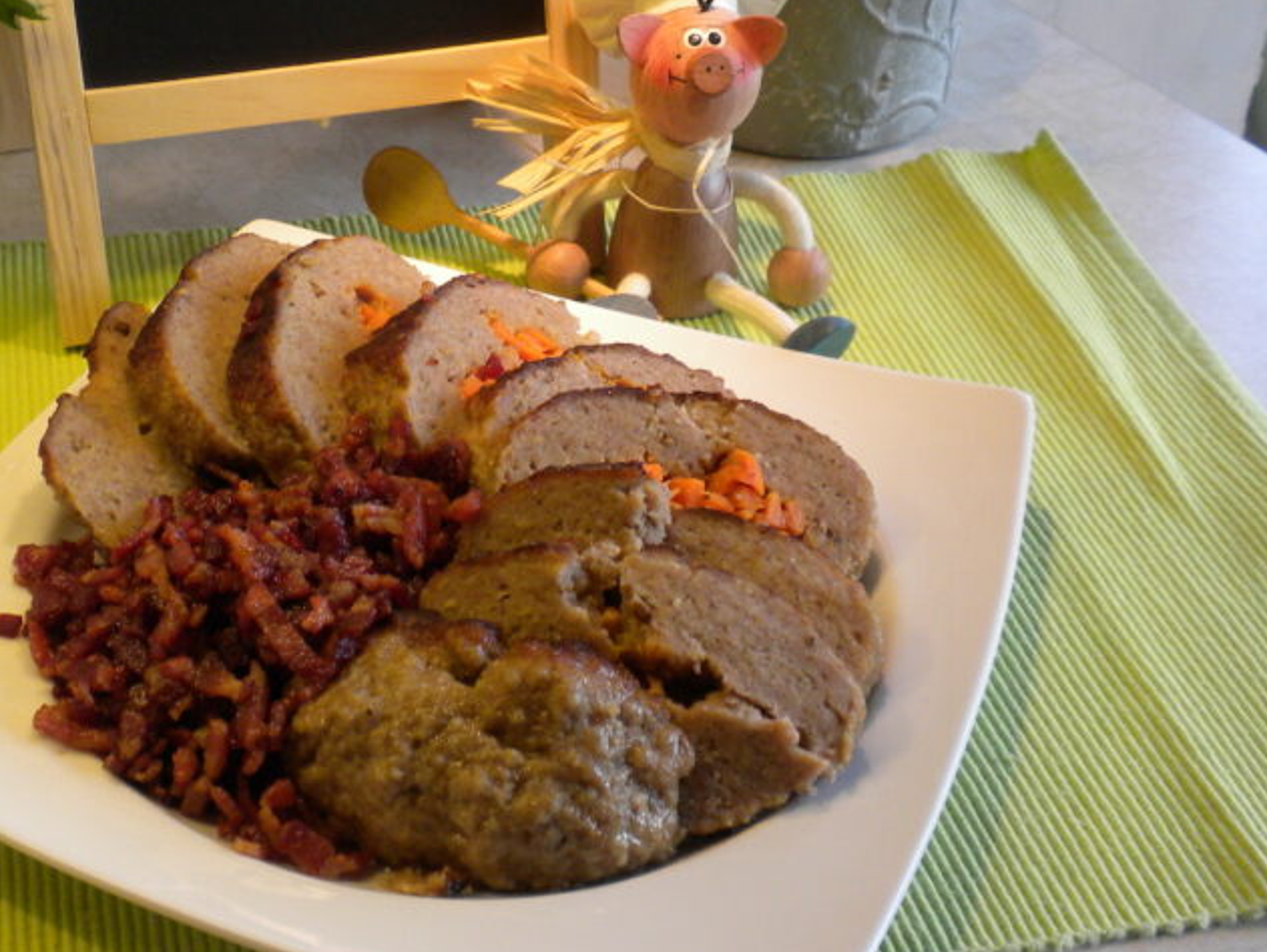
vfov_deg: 24.4
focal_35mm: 60
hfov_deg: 31.9
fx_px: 2197
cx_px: 416
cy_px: 382
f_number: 3.5
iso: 135
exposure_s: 1/59.8
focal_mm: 6.6
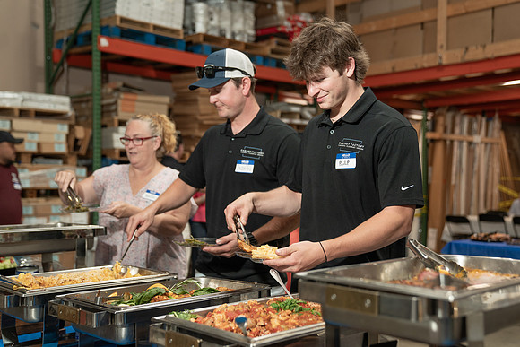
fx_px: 649
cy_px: 181
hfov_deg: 43.7
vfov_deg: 29.9
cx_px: 272
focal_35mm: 45
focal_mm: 43
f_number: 2.8
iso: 800
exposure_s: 1/200
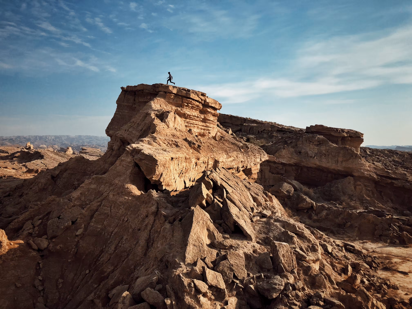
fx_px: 333
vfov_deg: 49.7
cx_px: 206
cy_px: 154
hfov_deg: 63.4
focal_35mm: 28
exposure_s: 1/2825
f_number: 1.8
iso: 25
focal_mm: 3.99
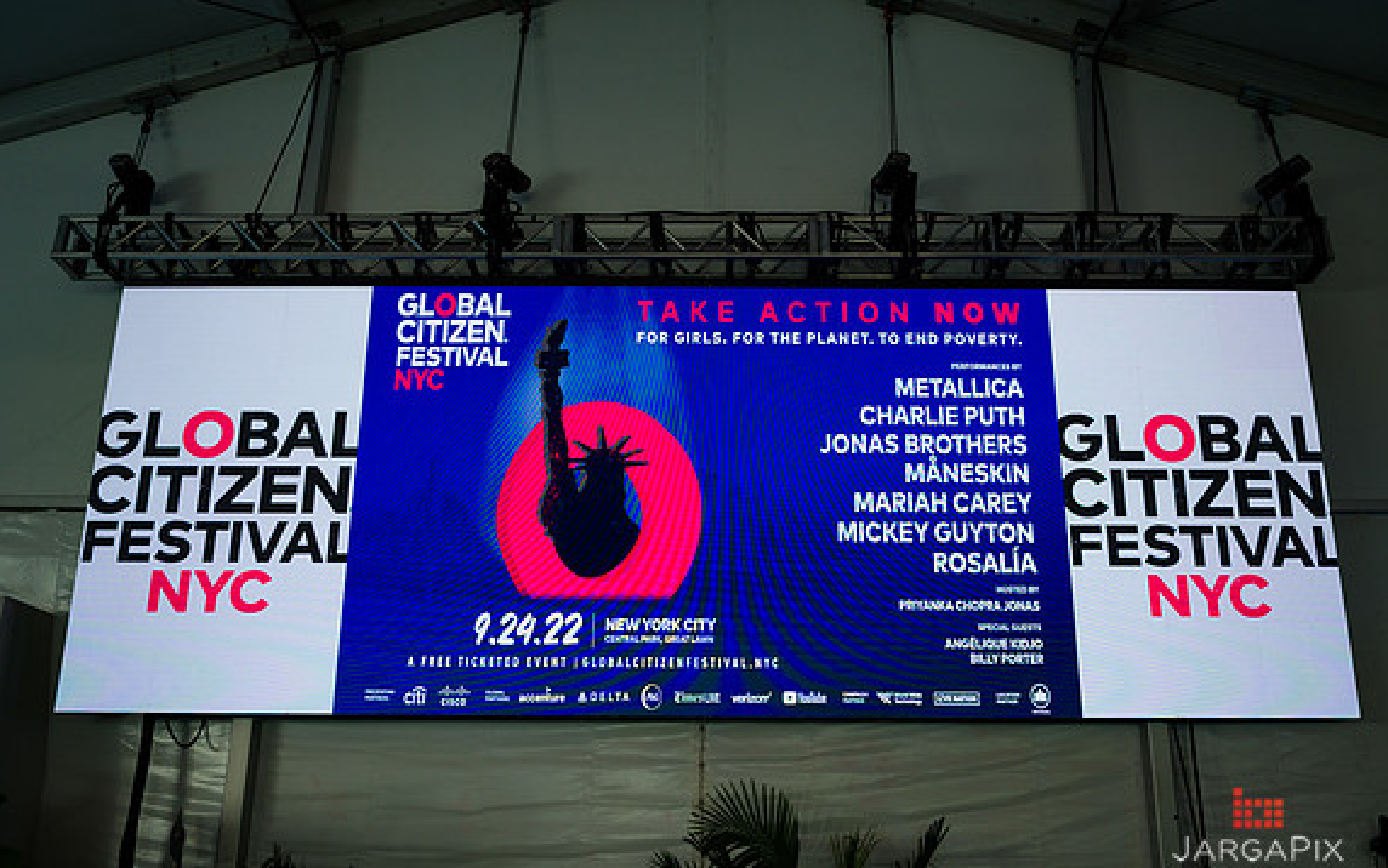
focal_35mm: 32
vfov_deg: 39.5
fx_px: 1211
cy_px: 446
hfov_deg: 59.6
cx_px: 701
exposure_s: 1/400
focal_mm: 31
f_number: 3.2
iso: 640
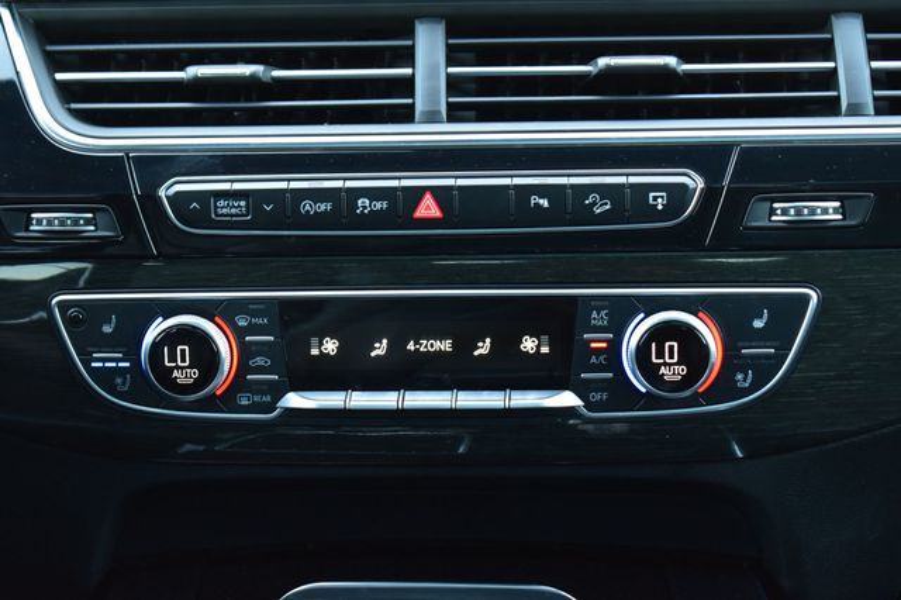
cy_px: 300
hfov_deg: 24.6
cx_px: 450
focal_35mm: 82
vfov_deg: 16.5
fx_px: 2064
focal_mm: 55
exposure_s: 1/15
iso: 800
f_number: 6.3
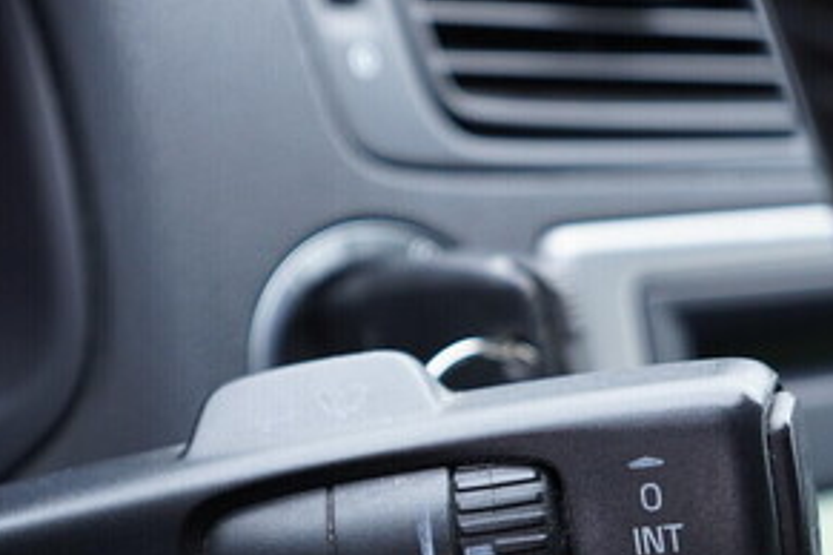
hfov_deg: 29.7
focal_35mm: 68
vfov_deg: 19.8
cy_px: 431
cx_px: 401
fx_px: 1573
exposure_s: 1/40
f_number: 2.8
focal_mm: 24
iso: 250
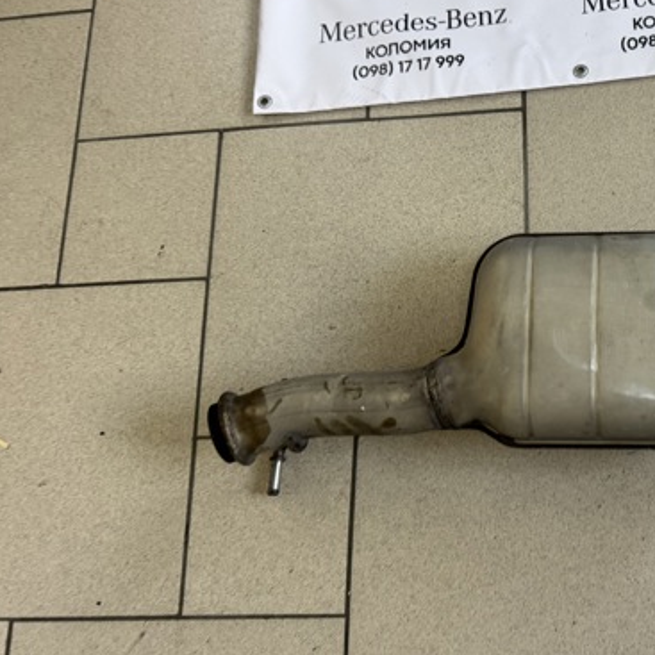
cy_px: 316
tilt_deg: -79.0
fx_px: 792
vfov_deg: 44.9
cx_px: 553
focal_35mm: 37
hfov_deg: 42.3
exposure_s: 1/100
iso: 200
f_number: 1.78
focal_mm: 6.76
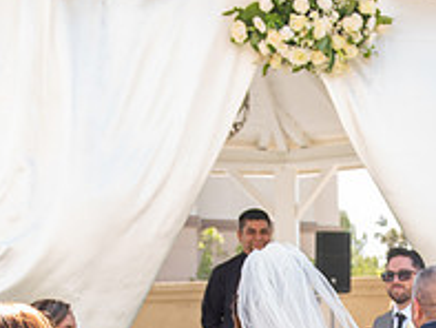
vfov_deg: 17.2
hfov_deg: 23.4
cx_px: 354
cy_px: 400
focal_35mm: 82
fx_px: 1033
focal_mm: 29
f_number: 3.5
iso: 100
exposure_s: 1/125
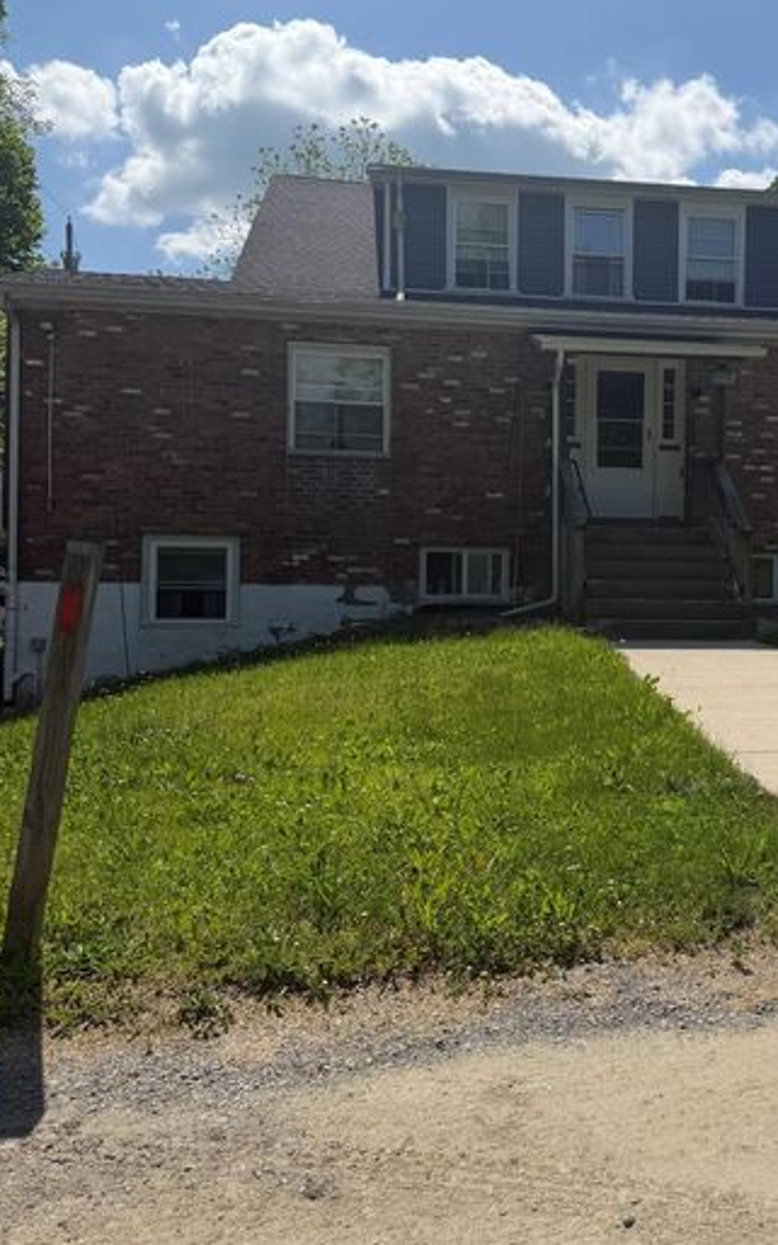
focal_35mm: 33
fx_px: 1120
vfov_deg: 58.1
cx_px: 591
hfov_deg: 37.3
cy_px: 568
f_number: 1.78
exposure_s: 1/8130
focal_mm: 6.76
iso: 80
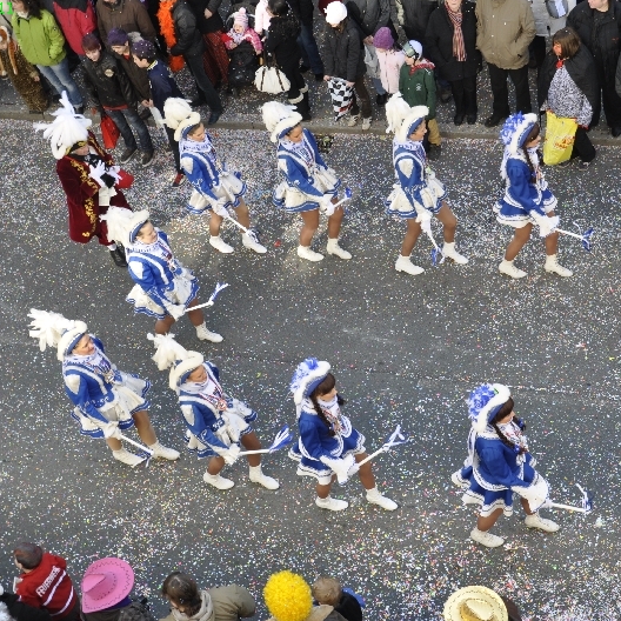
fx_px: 1096
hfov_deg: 31.4
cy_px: 310
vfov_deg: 31.6
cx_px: 412
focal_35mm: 54
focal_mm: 28
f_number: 6.3
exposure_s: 1/160
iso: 200
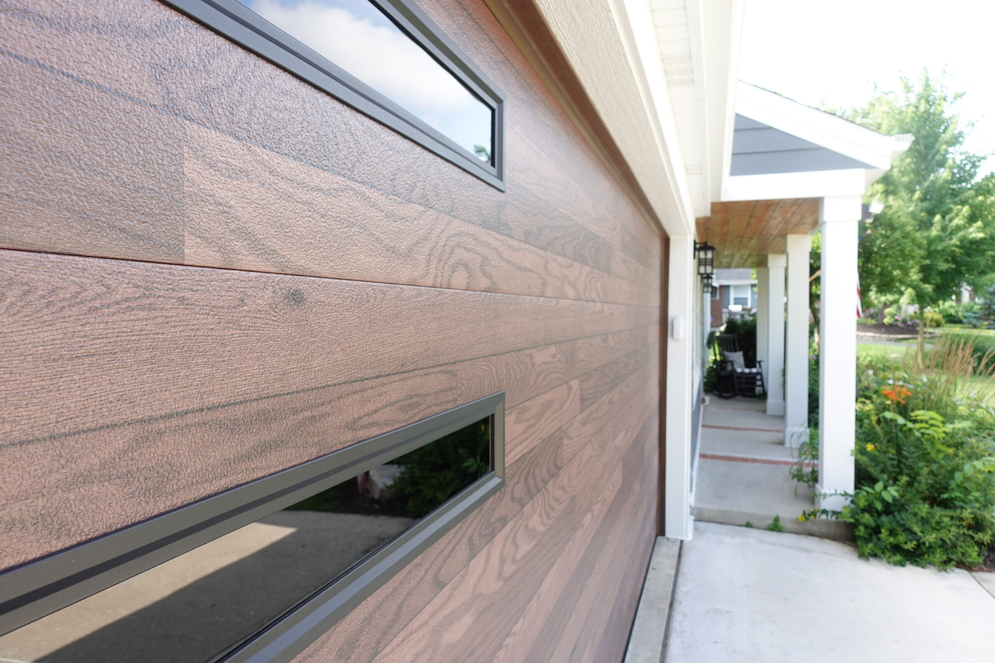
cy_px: 332
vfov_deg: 53.1
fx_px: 663
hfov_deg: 73.7
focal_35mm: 24
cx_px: 498
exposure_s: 1/100
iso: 125
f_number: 4
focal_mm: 9.4
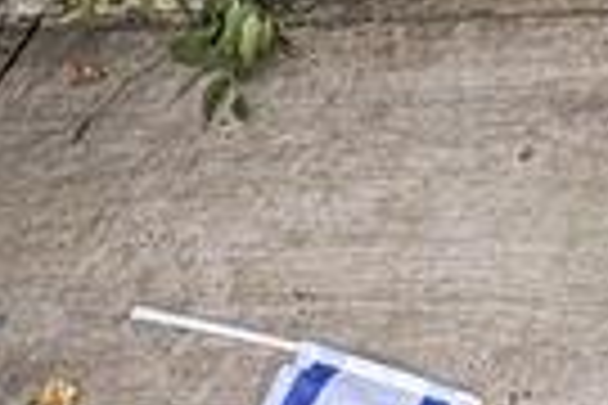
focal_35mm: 97
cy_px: -832
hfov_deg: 19.0
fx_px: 1638
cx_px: 856
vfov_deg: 10.1
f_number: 2.2
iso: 64
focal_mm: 2.22
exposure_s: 1/136
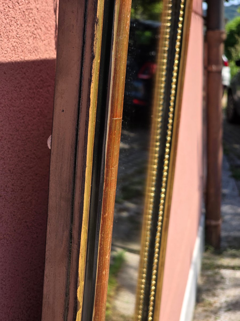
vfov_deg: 28.2
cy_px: 160
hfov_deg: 21.3
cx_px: 120
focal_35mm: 69
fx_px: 638
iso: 50
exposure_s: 1/1055
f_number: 2.4
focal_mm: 7.9
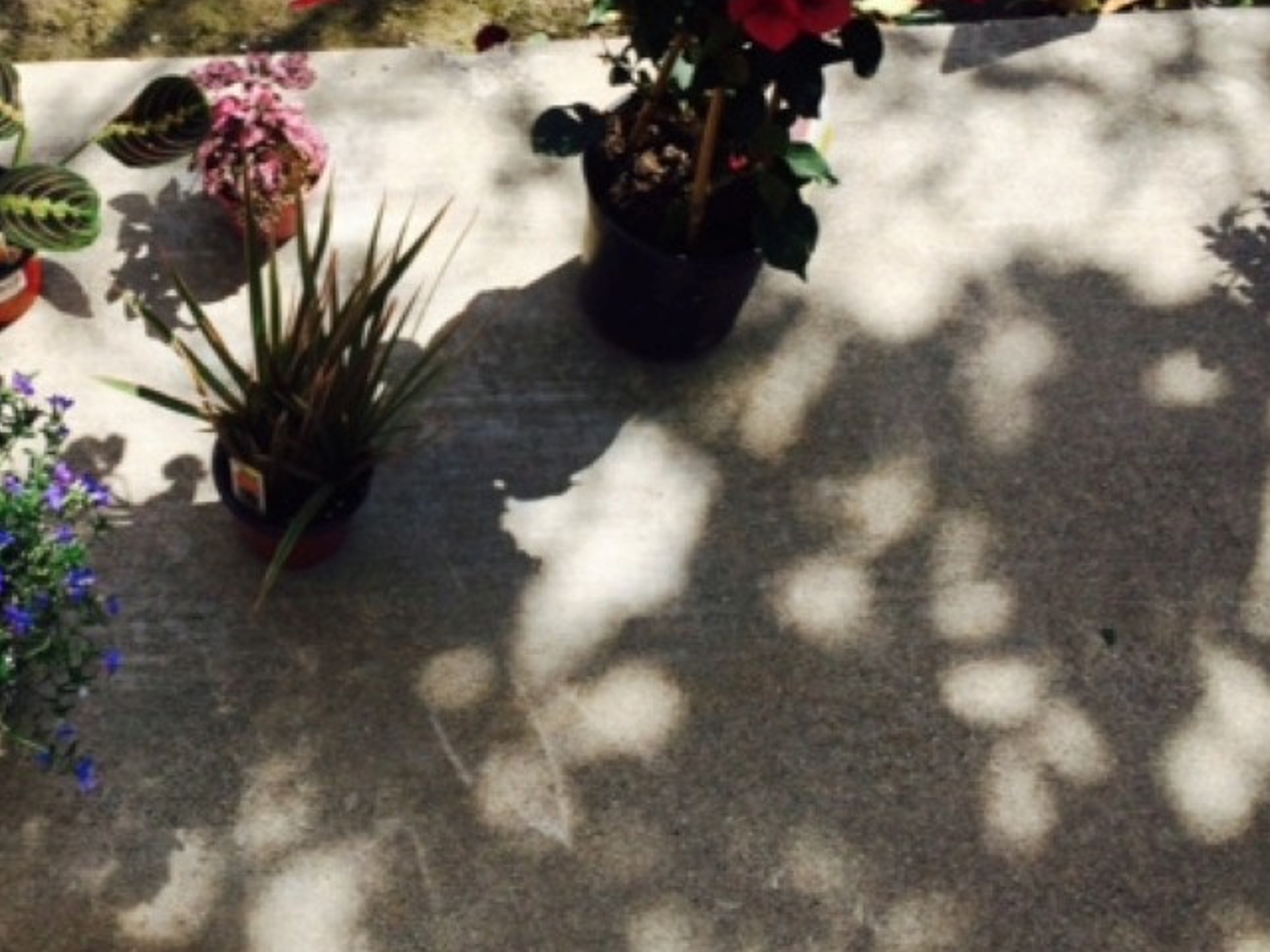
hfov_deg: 38.9
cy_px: 214
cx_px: 365
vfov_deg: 29.7
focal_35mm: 48
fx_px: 1761
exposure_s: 1/1282
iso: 32
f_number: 2.2
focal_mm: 4.12
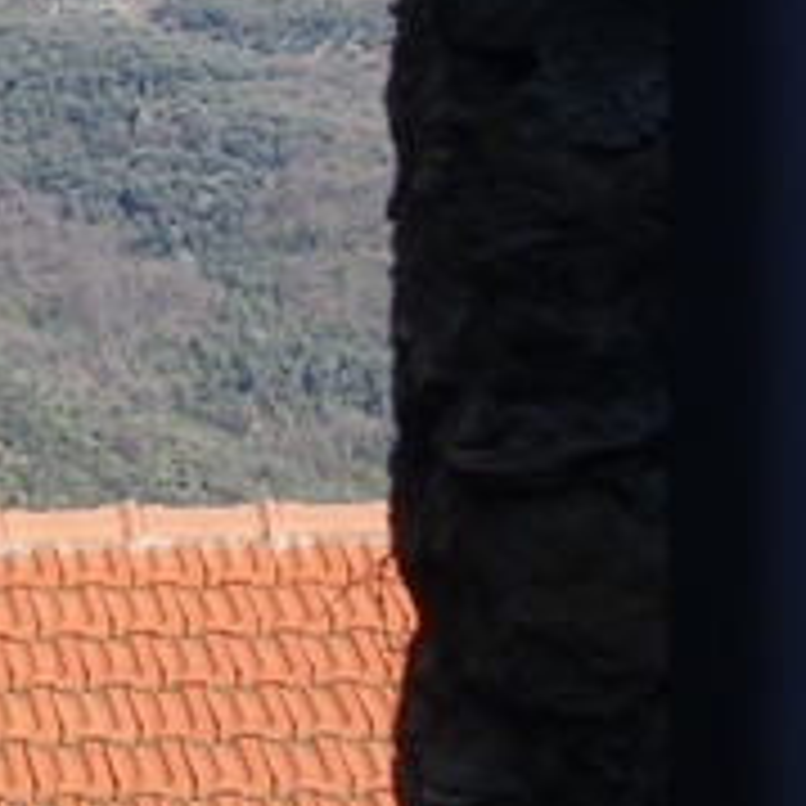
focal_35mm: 214
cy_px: 230
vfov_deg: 8.2
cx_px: -495
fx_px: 5637
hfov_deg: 8.0
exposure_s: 1/125
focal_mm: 50
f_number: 10
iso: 100
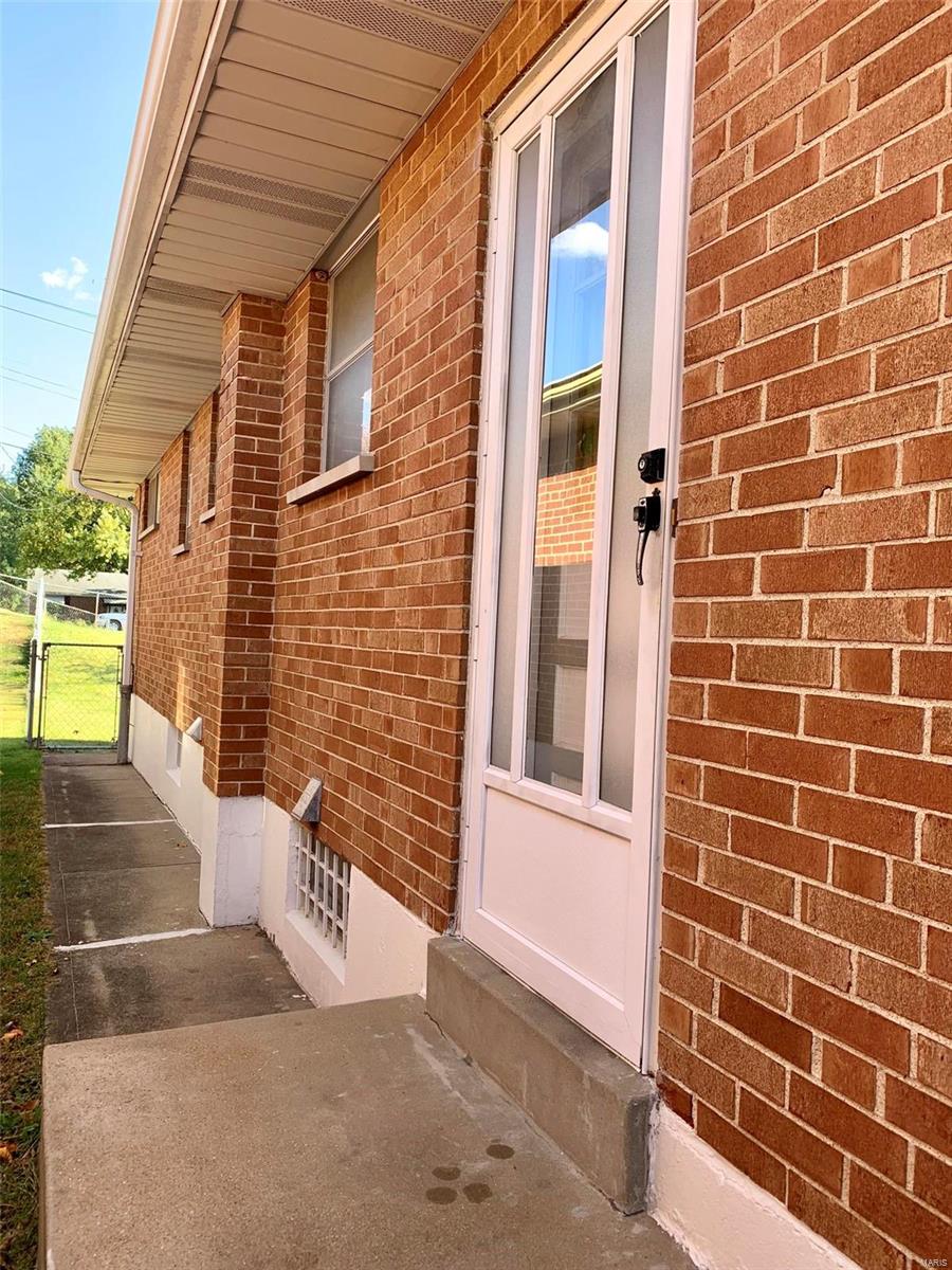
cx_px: 476
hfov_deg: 53.1
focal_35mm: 26
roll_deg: -1.6
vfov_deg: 67.3
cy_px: 635
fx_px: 953
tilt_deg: +2.1
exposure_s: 1/212
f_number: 1.8
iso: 25
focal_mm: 4.25
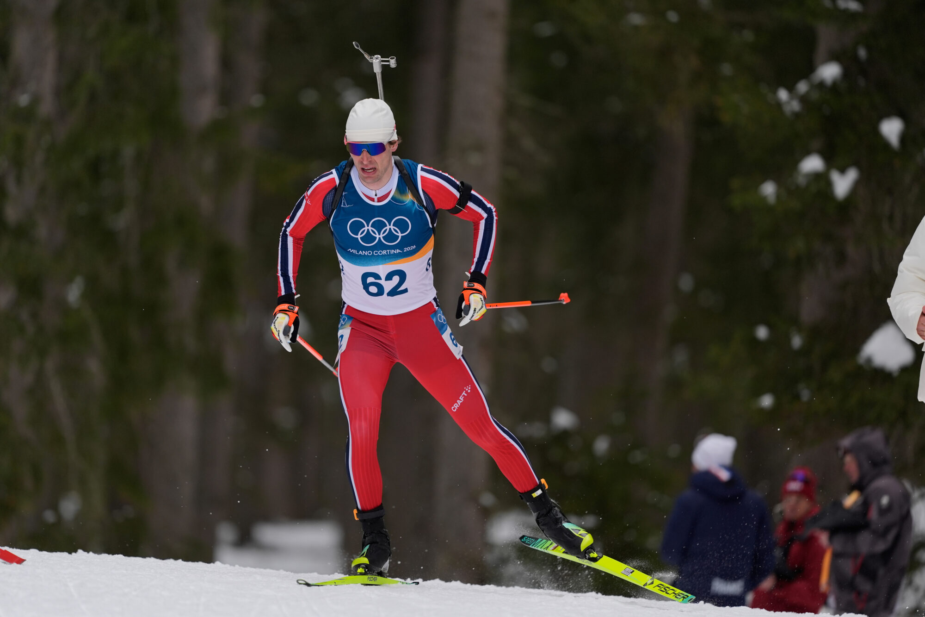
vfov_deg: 4.6
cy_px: 308
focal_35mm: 300
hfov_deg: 6.9
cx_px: 462
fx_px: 7707
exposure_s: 1/2000
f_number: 3.2
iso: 500
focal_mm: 300
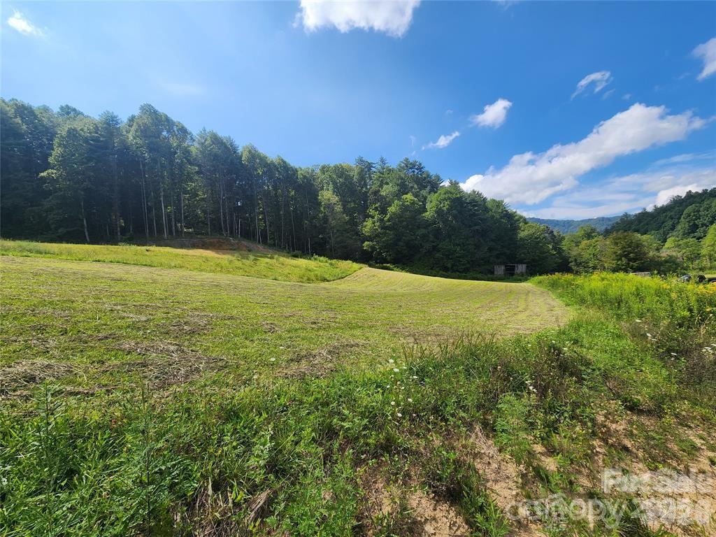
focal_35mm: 13
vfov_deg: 89.9
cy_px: 268
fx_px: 269
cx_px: 358
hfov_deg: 106.2
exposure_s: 1/2054
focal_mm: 2.2
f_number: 2.2
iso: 50
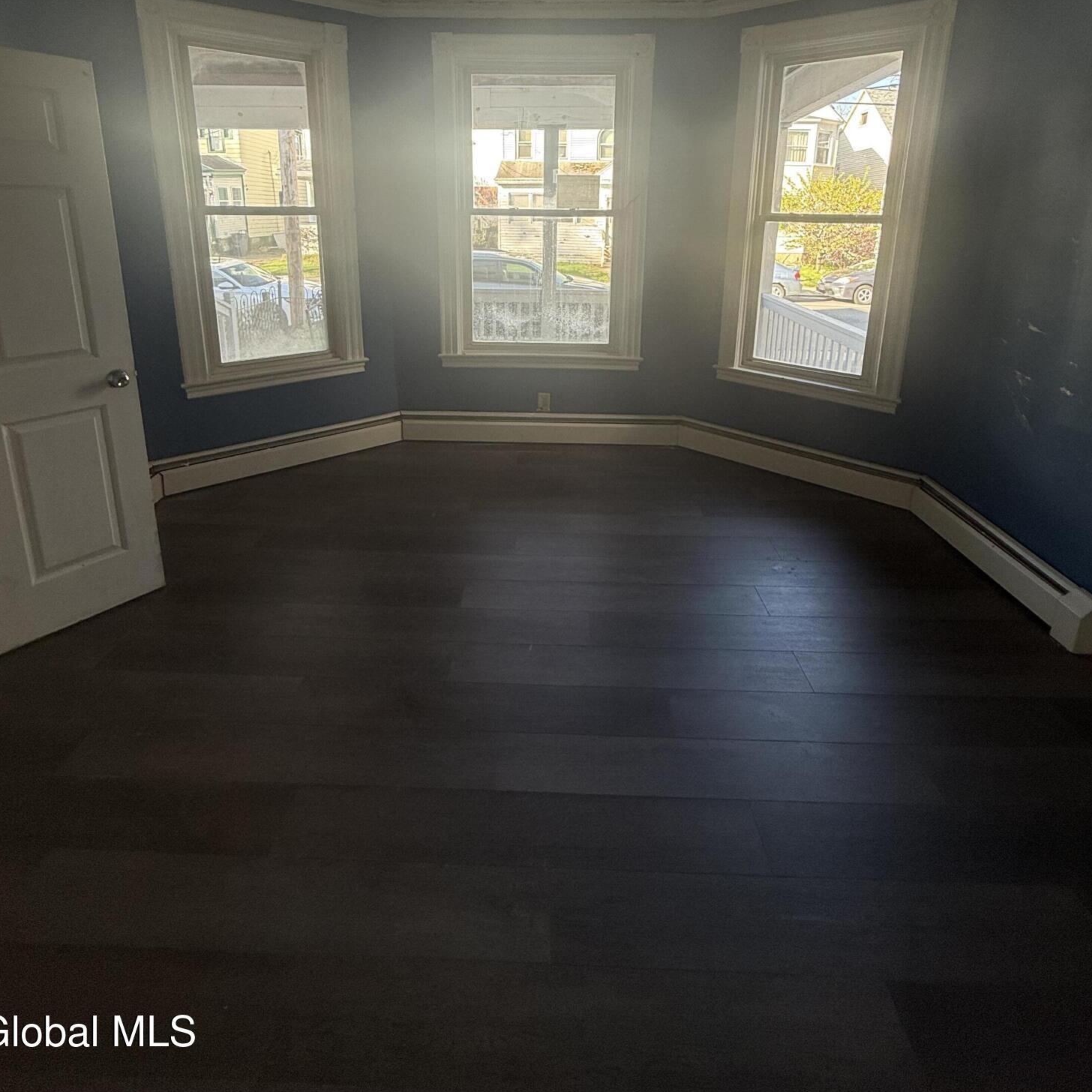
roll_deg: -0.4
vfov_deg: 80.7
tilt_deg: -13.3
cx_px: 536
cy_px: 350
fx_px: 607
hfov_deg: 84.0
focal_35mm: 17
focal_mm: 2.22
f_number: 2.2
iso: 64
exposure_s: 1/99
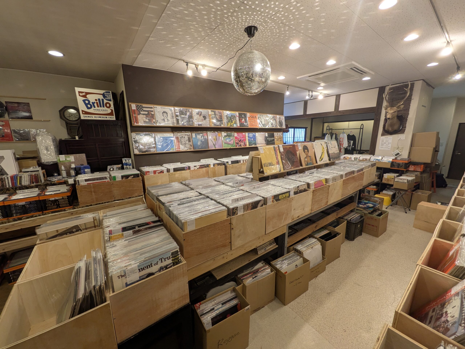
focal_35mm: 14
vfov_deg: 85.7
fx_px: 188
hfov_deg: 102.1
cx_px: 232
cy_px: 174
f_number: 2.2
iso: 135
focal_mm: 1.85
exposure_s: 1/60
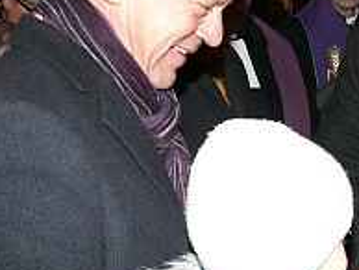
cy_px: 76
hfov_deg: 22.6
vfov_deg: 18.2
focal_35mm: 81
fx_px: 841
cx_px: 407
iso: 100
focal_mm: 7.4
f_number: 2.8
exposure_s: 1/30
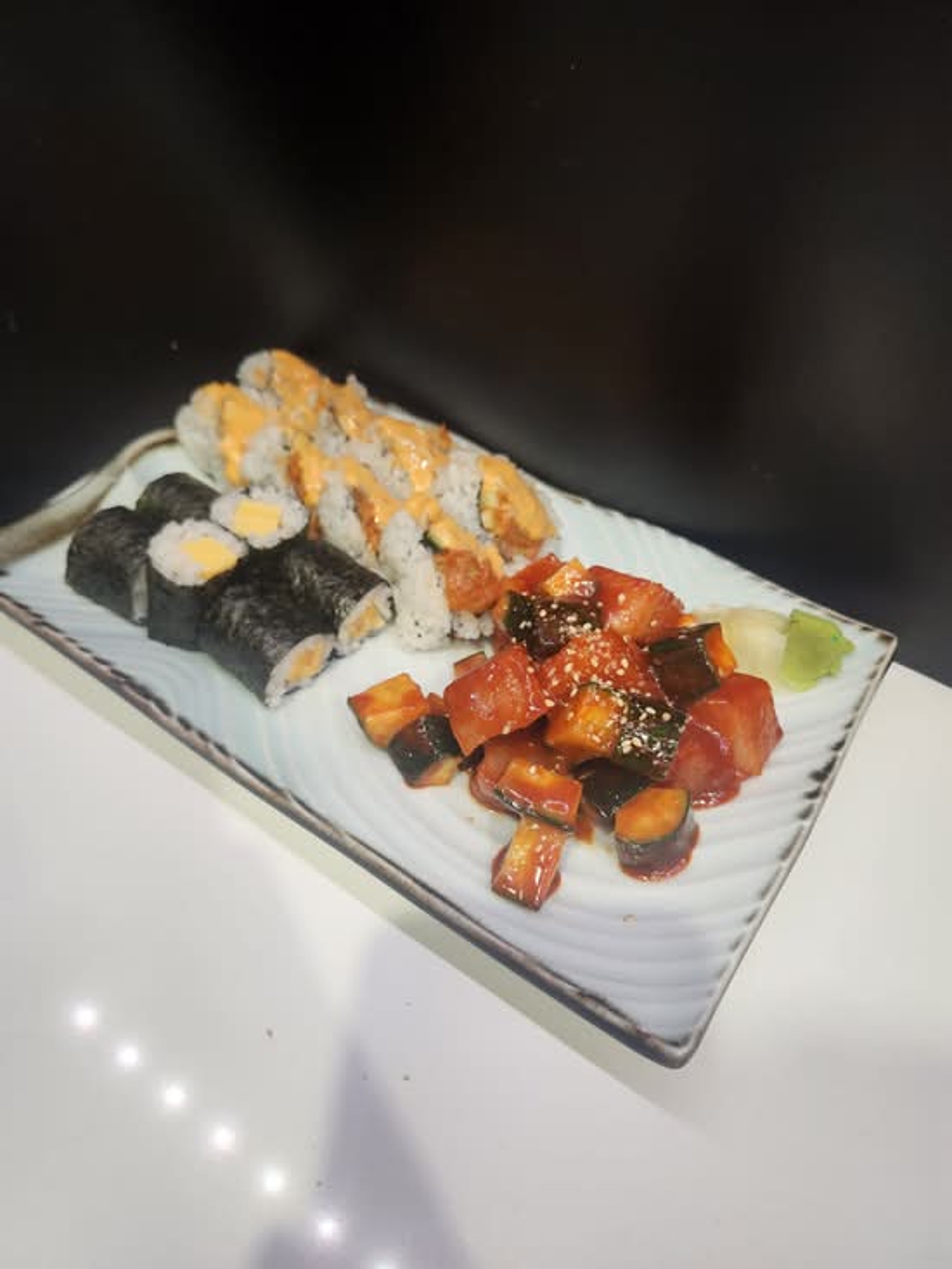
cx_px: 476
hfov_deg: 58.9
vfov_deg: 73.9
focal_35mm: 23
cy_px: 634
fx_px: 843
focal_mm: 5.54
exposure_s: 1/100
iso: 640
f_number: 1.8
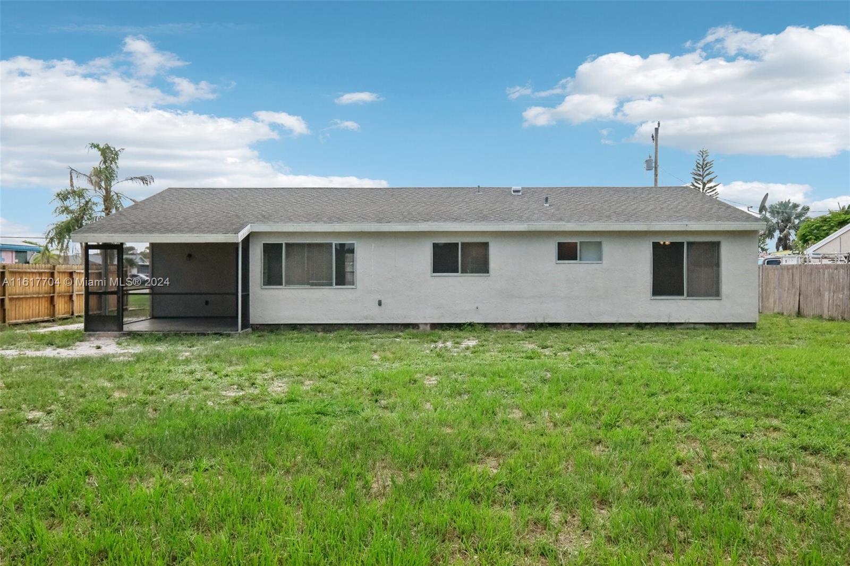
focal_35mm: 24
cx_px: 425
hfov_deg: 73.8
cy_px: 283
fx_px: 567
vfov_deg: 53.1
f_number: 8
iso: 1600
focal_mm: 15.9
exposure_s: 1/2700
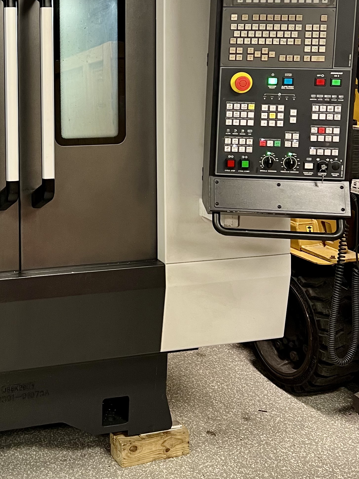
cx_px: 26
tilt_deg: -7.9
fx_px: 747
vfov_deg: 34.8
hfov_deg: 26.0
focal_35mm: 54
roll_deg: -0.2
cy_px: 119
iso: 160
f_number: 1.5
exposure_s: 1/60
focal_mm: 5.7
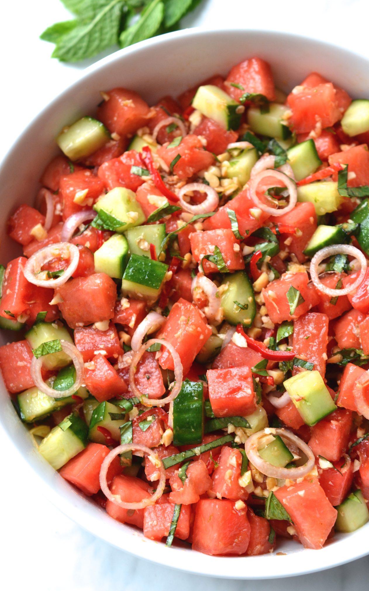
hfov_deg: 20.9
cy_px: 299
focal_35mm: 62
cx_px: 176
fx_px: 998
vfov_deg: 33.0
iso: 400
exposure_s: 1/80
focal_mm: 40
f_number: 4.5
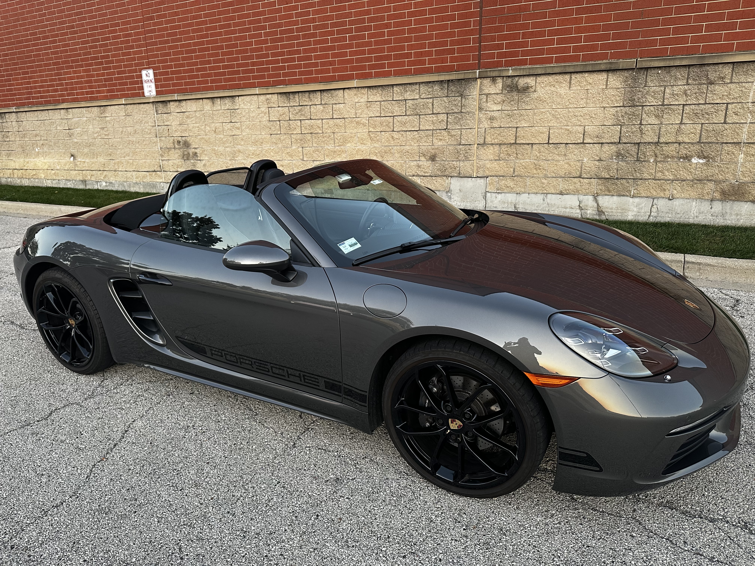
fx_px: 523
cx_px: 378
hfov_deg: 71.6
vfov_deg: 56.8
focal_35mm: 24
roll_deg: +0.9
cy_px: 283
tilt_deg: -14.0
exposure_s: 1/101
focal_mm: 6.86
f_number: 1.78
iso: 250
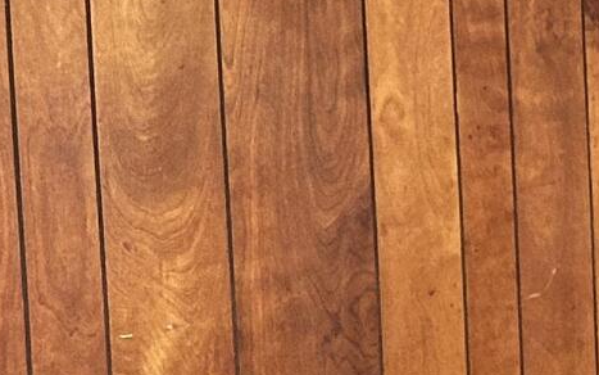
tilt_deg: -5.3
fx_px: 2890
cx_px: 1564
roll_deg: +0.4
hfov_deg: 10.0
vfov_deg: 7.4
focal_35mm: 177
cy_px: -23
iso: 125
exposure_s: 1/120
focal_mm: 5.7
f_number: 1.5
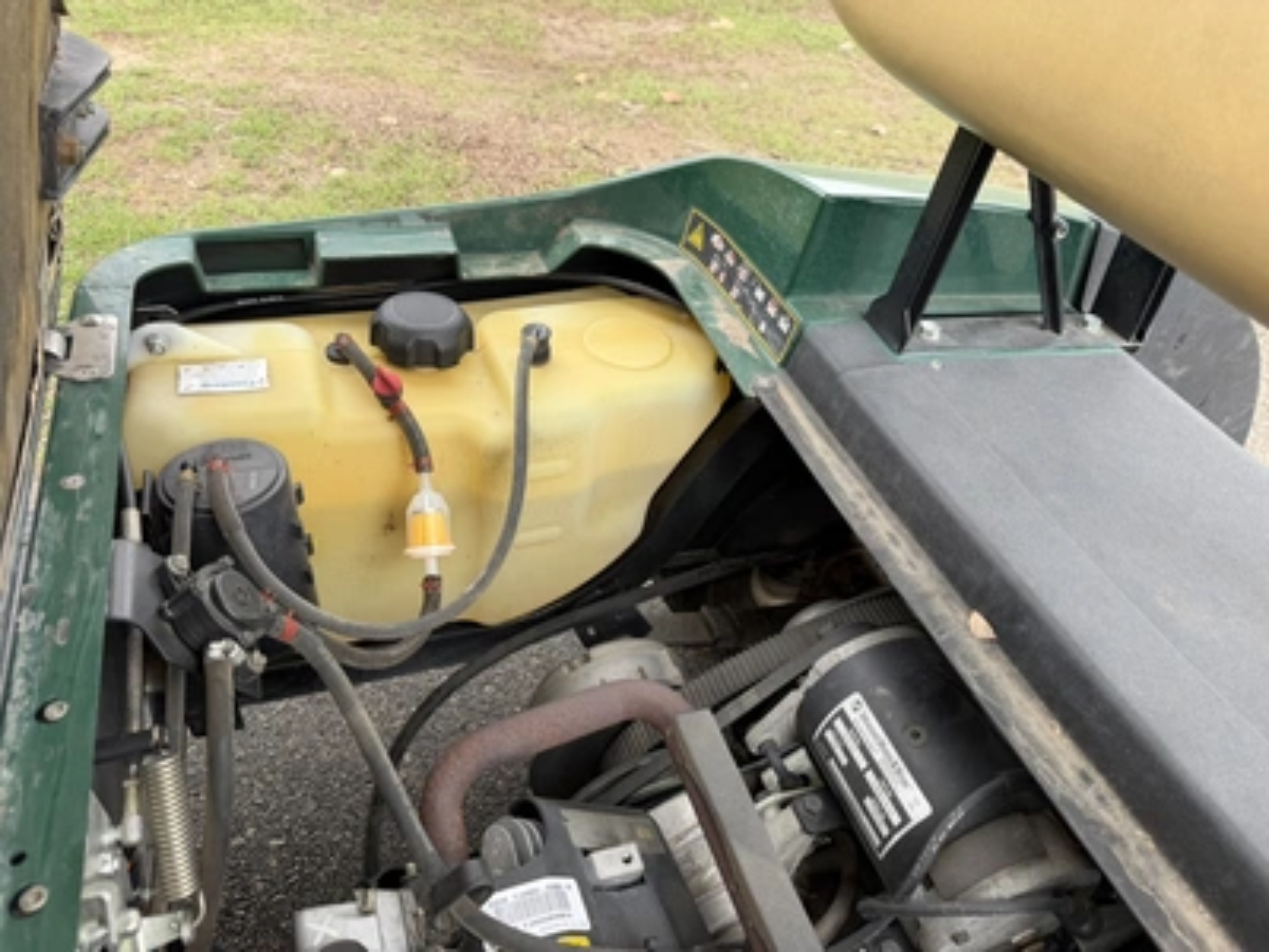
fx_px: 880
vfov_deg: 56.8
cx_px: 634
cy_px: 476
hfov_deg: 71.6
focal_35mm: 24
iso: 64
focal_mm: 6.76
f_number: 1.78
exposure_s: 1/217
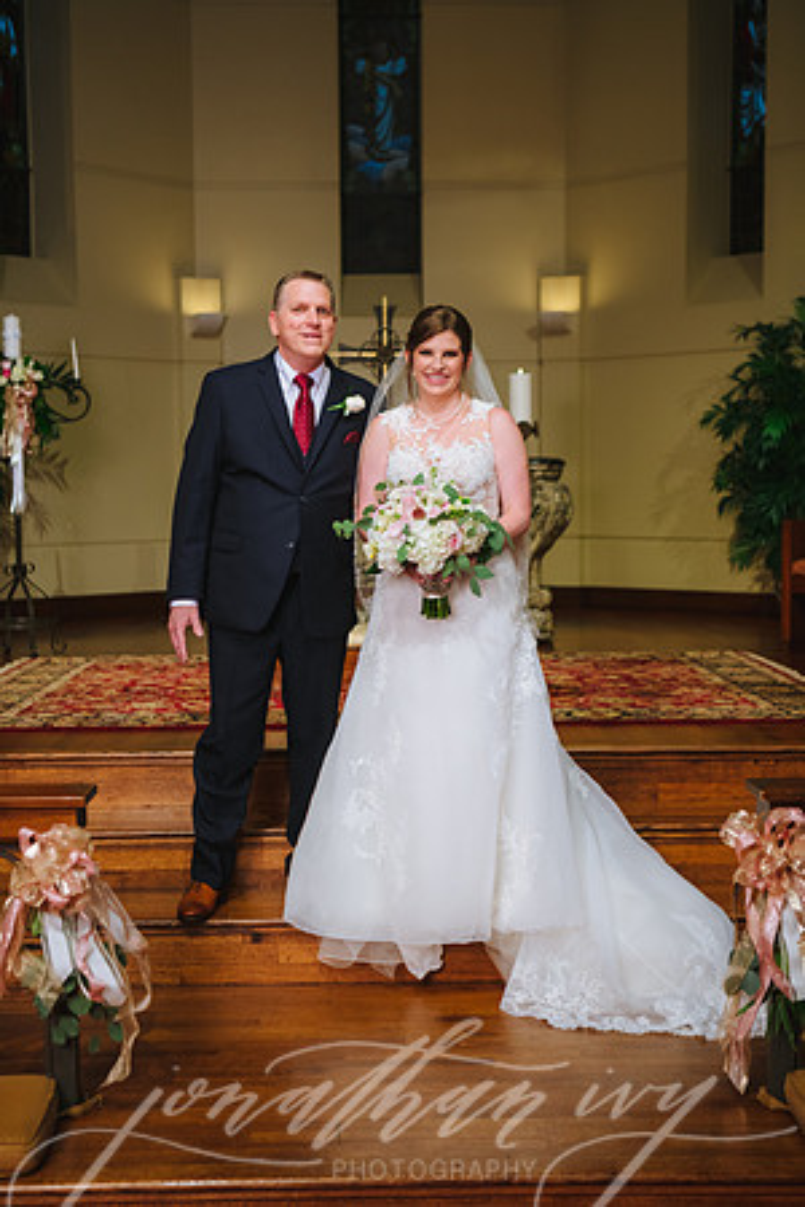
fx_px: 1744
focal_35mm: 52
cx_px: 402
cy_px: 604
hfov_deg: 26.0
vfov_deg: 38.2
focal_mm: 52
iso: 640
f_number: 2.8
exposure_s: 1/200
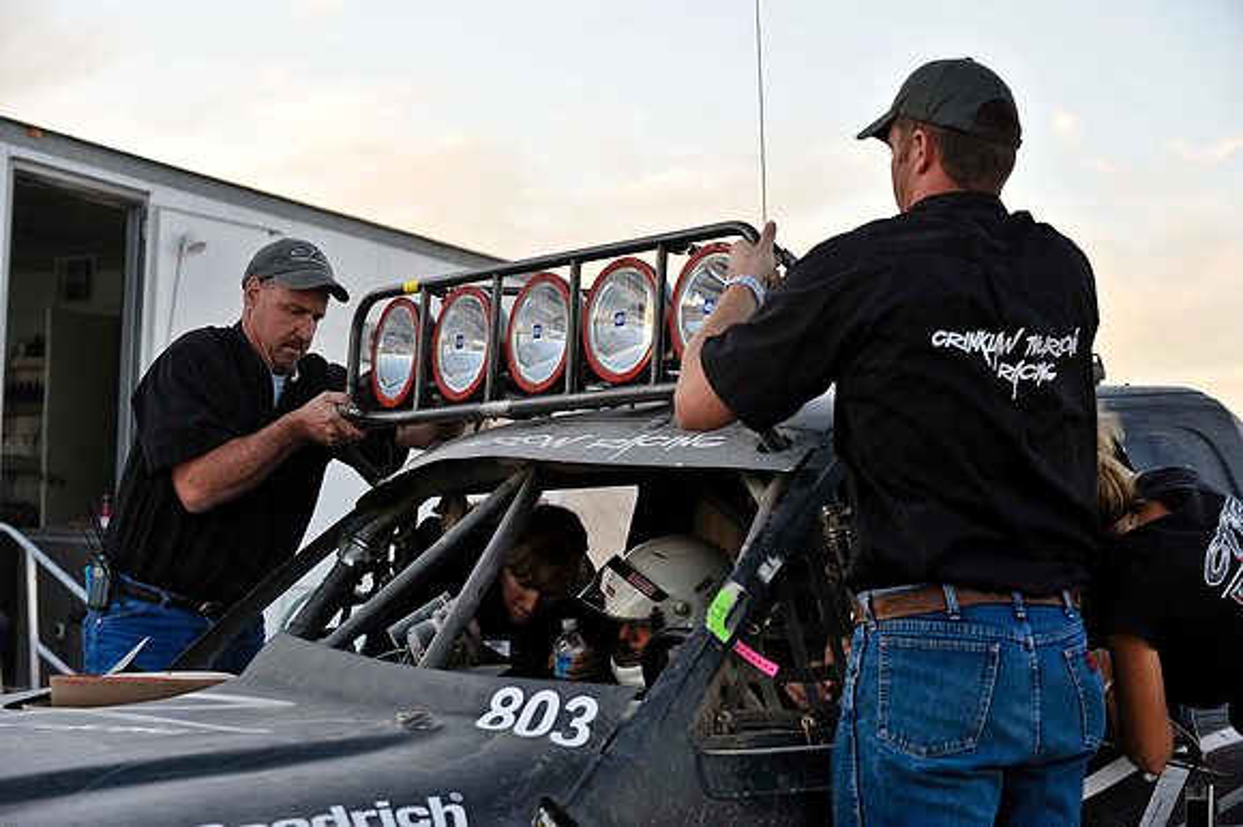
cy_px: 414
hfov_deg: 28.9
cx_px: 622
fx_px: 2415
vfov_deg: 19.4
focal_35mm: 70
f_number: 5
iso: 1000
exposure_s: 1/250
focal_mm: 70
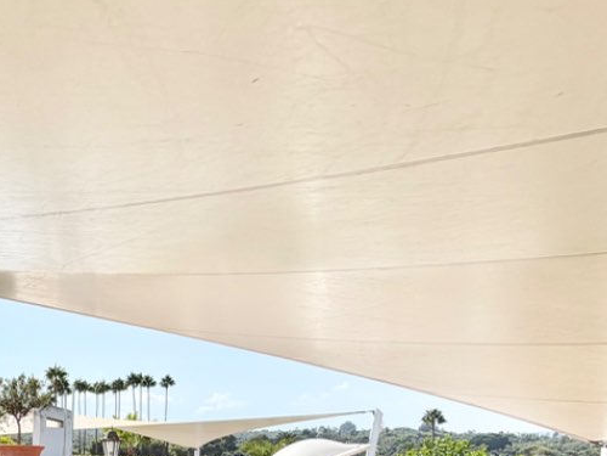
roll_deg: -1.7
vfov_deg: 31.7
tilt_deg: -0.4
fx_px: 736
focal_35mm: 42
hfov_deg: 36.6
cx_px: -85
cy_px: 457
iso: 20
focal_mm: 2.22
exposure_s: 1/1259
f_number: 2.2
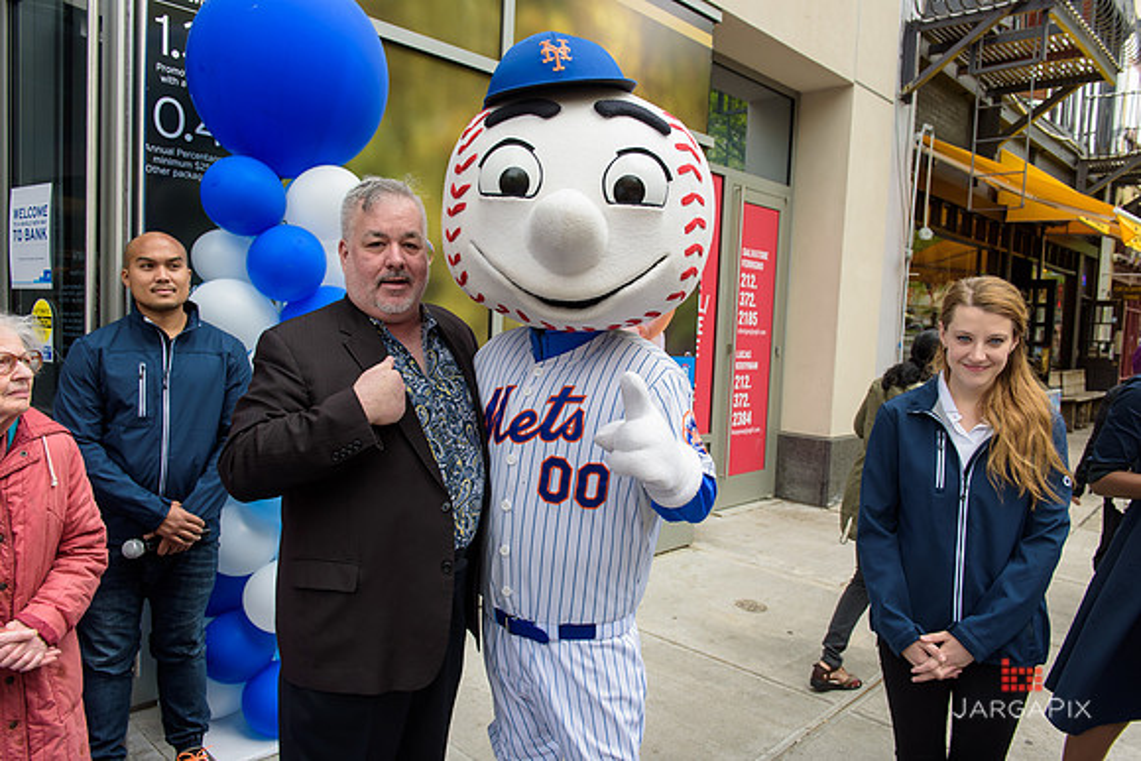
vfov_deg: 49.6
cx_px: 570
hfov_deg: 69.4
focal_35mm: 26
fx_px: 824
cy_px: 380
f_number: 4
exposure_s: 1/250
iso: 200
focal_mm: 26
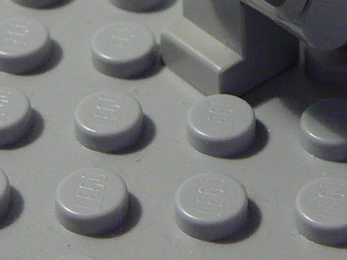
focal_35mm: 158
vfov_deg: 9.2
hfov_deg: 12.5
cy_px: -129
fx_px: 1584
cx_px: 245
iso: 160
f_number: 3.2
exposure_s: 1/30
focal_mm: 6.4
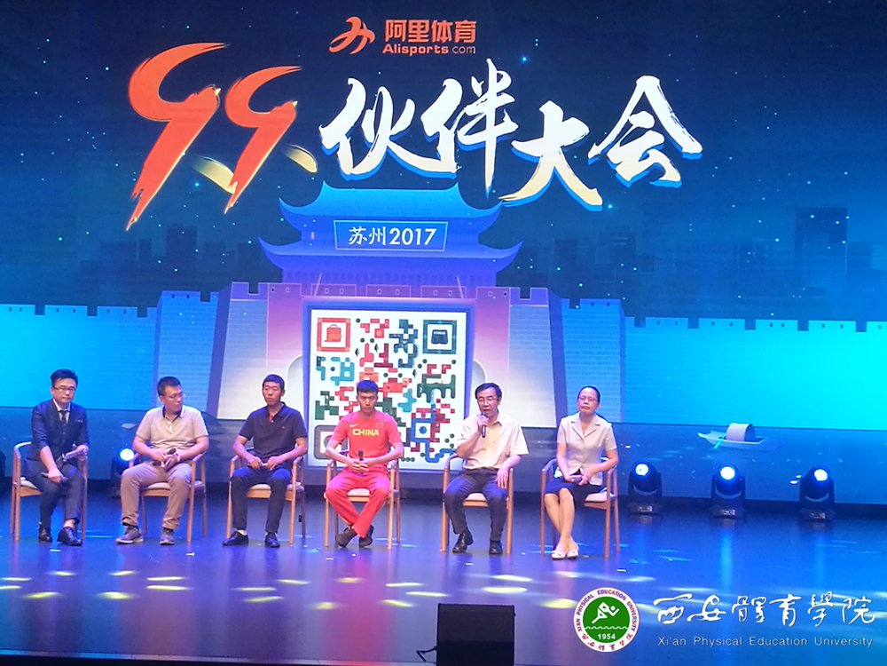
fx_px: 1768
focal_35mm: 69
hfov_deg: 28.2
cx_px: 444
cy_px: 333
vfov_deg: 21.3
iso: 160
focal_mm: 4.5
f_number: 2.2
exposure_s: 1/50
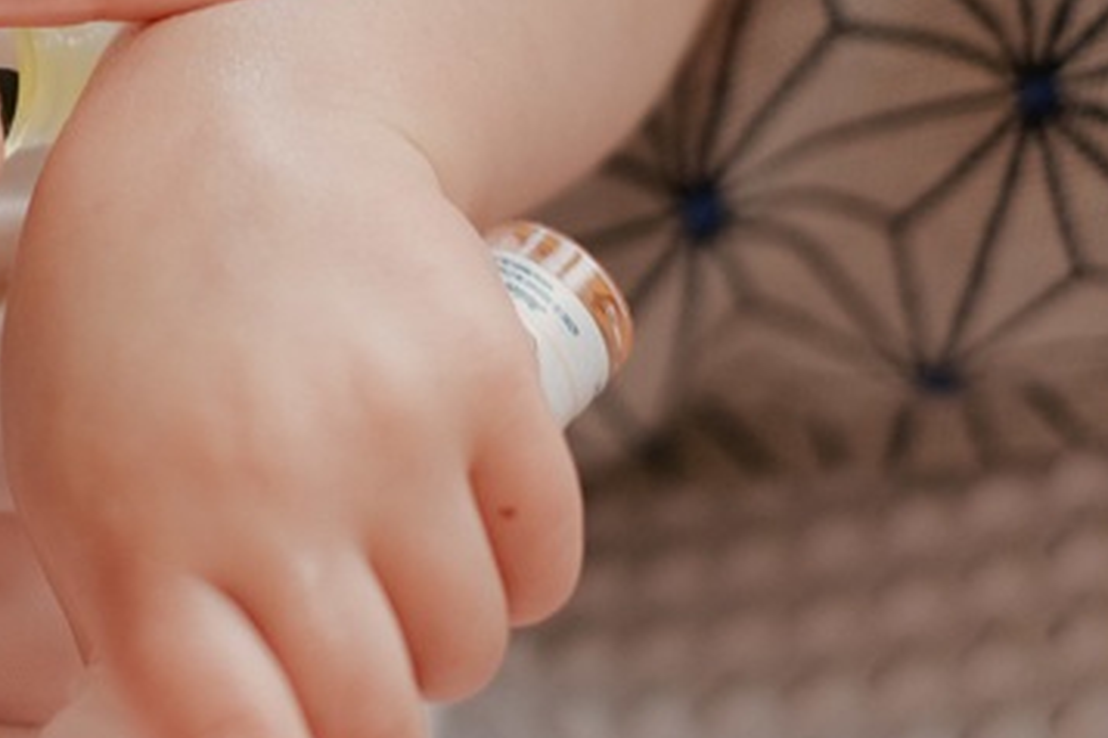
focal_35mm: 139
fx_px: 4278
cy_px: -59
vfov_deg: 9.8
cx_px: 118
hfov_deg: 14.6
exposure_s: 1/320
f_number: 2
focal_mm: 35
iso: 200
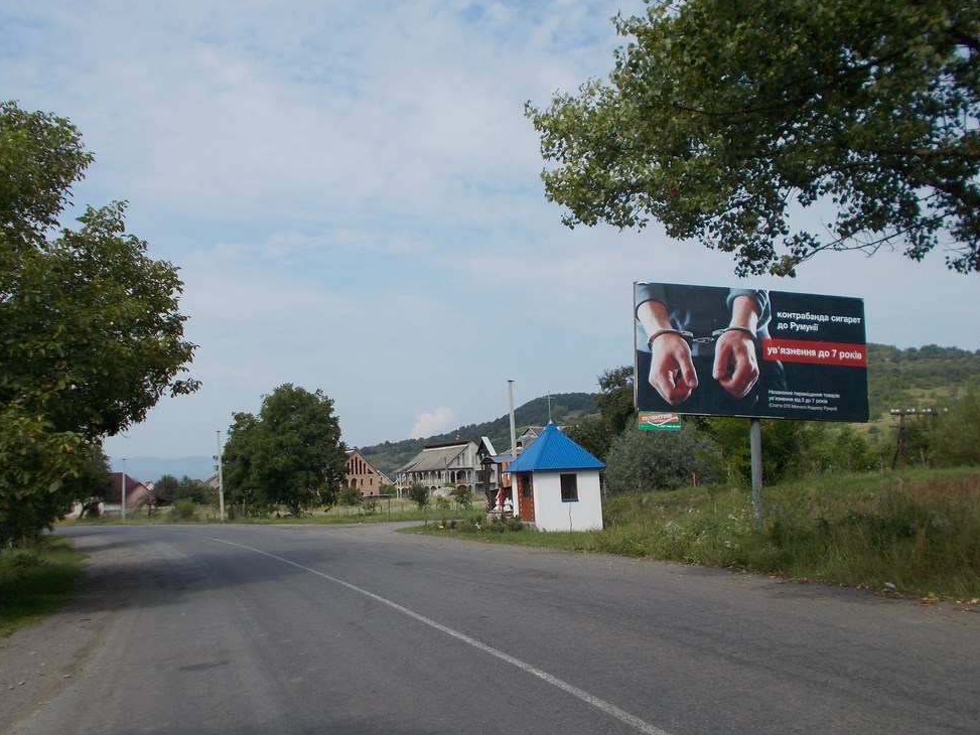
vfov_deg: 38.7
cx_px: 437
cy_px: 343
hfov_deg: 50.0
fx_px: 1048
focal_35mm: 37
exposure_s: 1/200
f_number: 8.6
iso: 80
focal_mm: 5.3
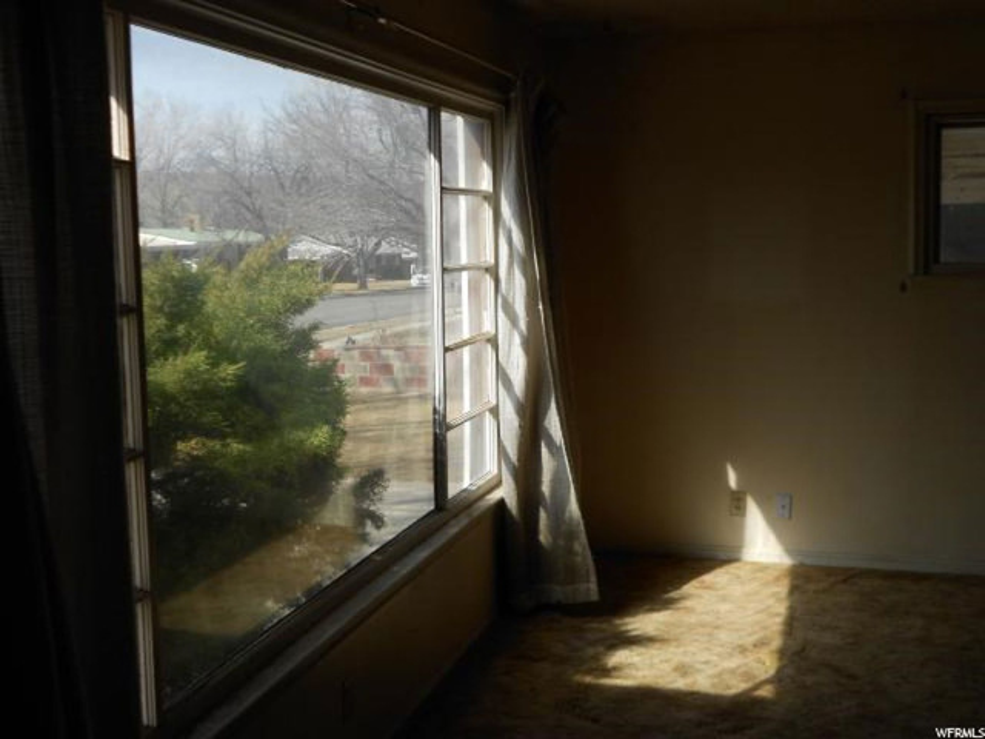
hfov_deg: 50.1
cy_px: 370
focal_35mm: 37
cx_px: 492
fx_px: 1053
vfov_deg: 38.7
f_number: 3.9
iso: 80
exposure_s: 1/500
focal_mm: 6.7
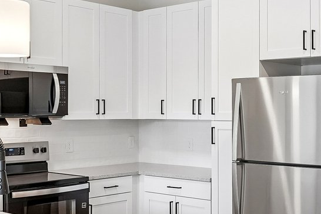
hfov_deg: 33.4
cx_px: 174
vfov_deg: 22.6
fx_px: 535
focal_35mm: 60
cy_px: 110
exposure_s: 1/40
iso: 800
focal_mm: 16
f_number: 8
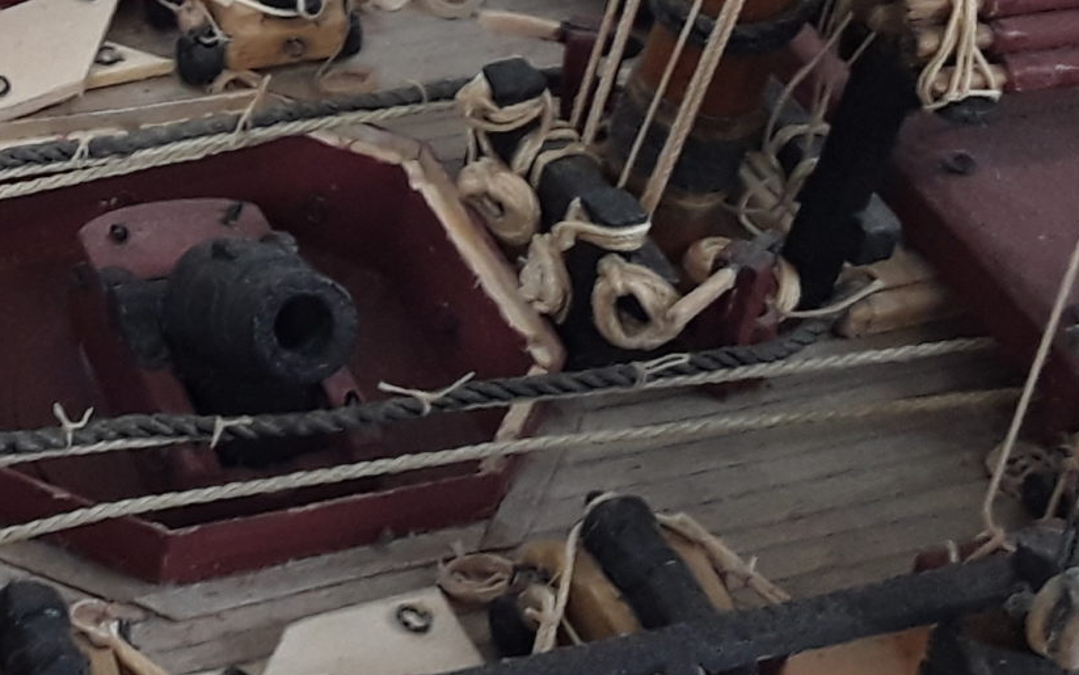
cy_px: 21
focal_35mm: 89
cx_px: 46
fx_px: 2618
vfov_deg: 14.5
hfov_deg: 22.5
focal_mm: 2.91
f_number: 1.9
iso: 64
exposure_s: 1/33
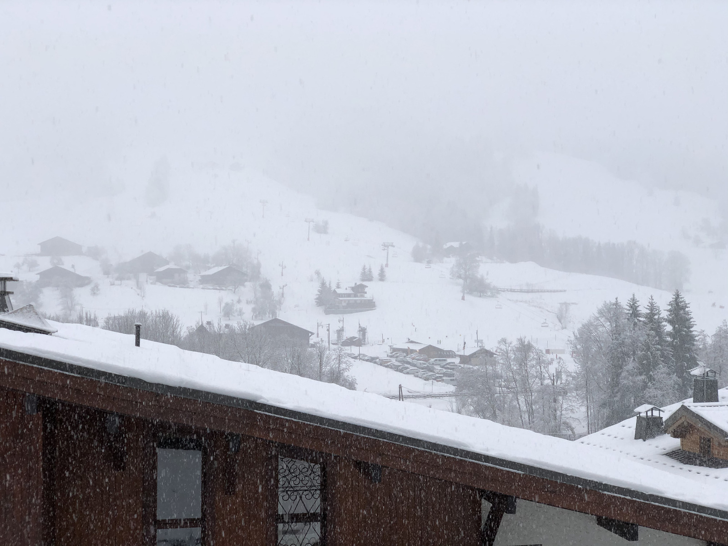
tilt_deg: +2.2
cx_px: 364
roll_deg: +1.1
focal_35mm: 52
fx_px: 1094
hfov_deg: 36.8
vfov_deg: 28.0
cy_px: 273
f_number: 2.4
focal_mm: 6
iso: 20
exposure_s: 1/120
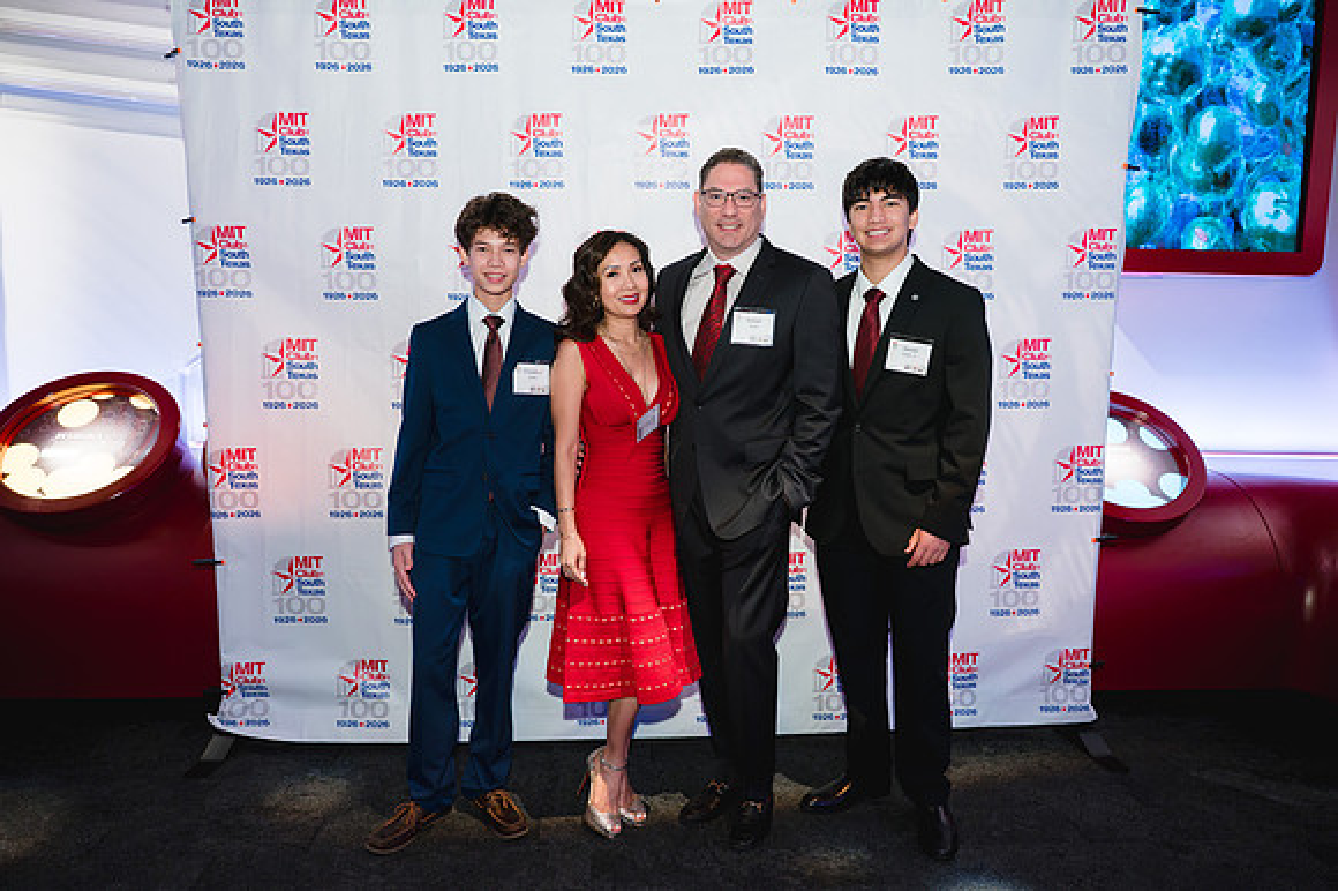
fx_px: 946
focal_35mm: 25
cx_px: 691
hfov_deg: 70.5
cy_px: 430
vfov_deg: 50.4
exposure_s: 1/200
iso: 4000
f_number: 3.5
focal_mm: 24
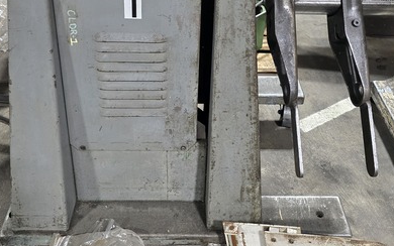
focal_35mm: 40
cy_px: 8
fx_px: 430
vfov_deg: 30.1
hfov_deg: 49.3
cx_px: 197
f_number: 1.7
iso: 800
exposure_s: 1/120
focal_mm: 6.3
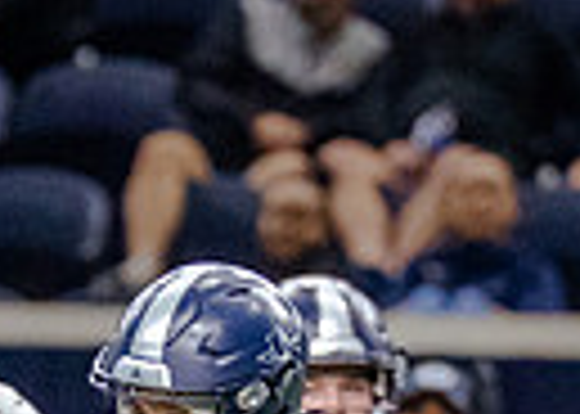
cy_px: 812
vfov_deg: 0.9
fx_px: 26754
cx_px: 170
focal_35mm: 1625
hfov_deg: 1.2
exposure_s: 1/1250
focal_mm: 200
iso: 3200
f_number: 2.8
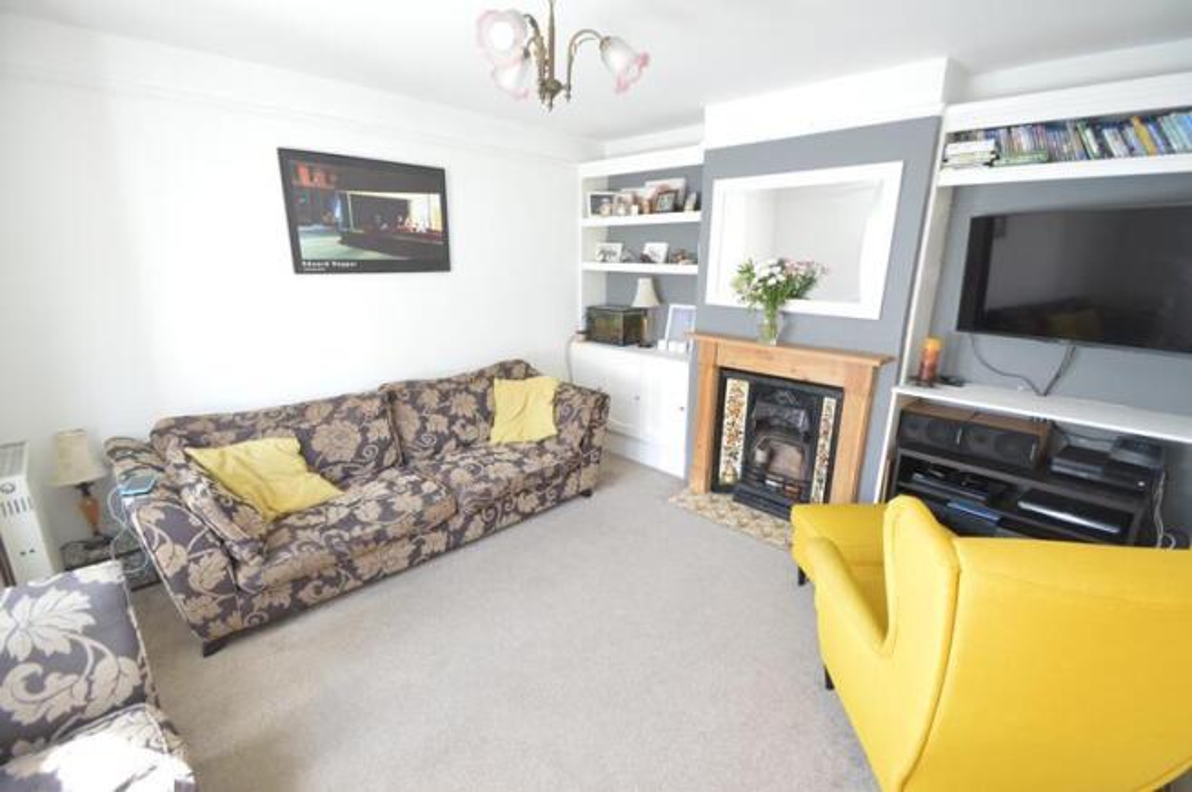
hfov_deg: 100.4
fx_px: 496
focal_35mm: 15
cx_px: 596
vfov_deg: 77.2
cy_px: 396
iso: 220
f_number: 3.5
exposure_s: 1/15
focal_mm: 10
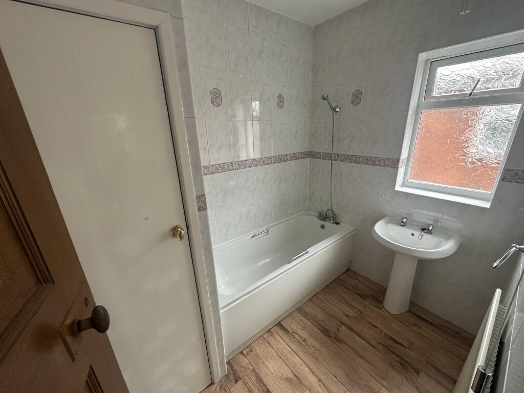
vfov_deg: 85.7
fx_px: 212
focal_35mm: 14
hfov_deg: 102.1
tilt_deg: -18.3
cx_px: 262
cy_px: 196
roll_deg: +2.3
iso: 125
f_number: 2.2
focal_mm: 2.22
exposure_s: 1/99
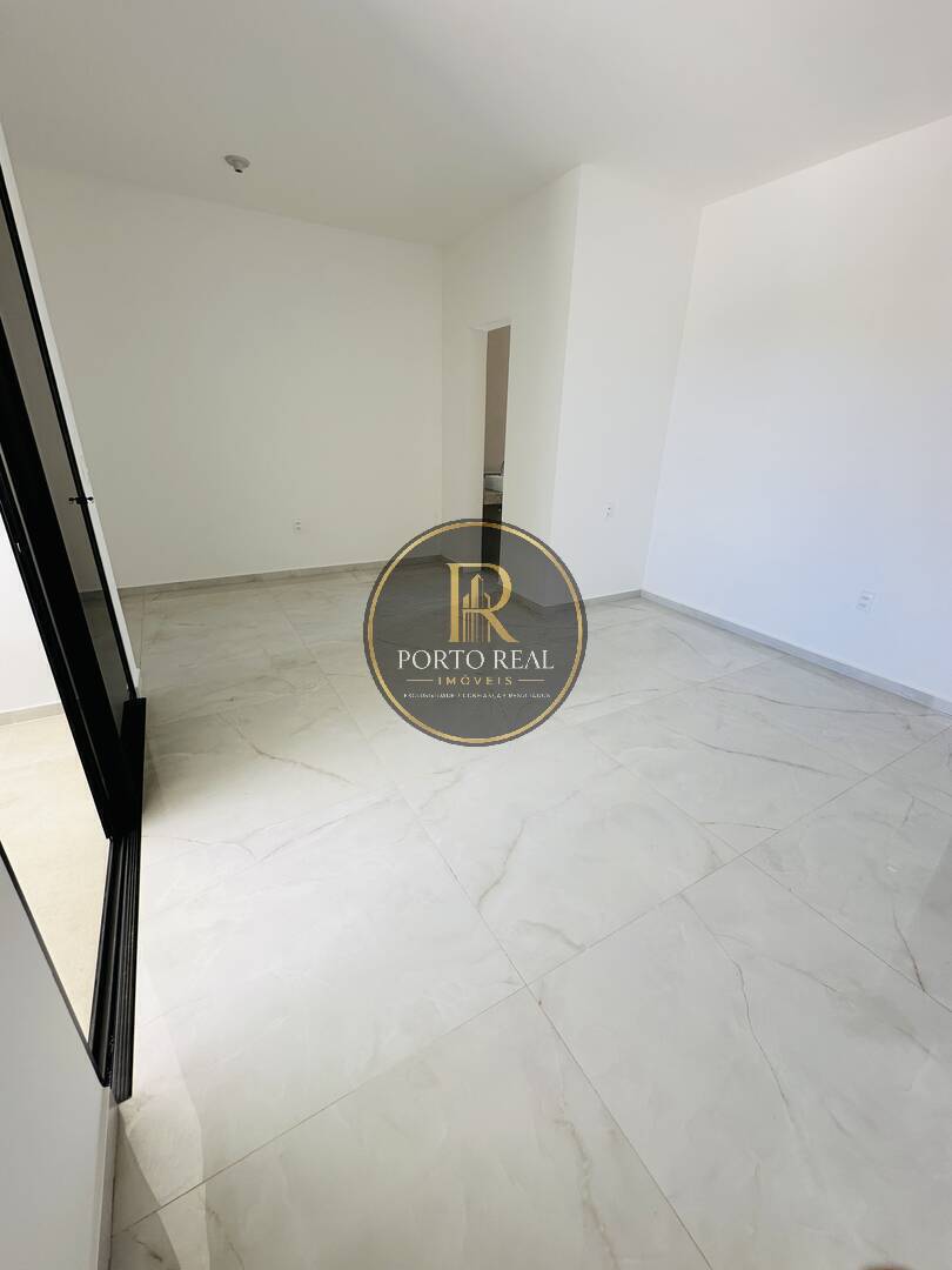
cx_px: 476
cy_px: 635
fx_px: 513
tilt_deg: -21.3
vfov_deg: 102.1
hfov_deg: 85.7
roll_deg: -3.0
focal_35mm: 14
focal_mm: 2.22
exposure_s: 1/99
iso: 40
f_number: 2.2
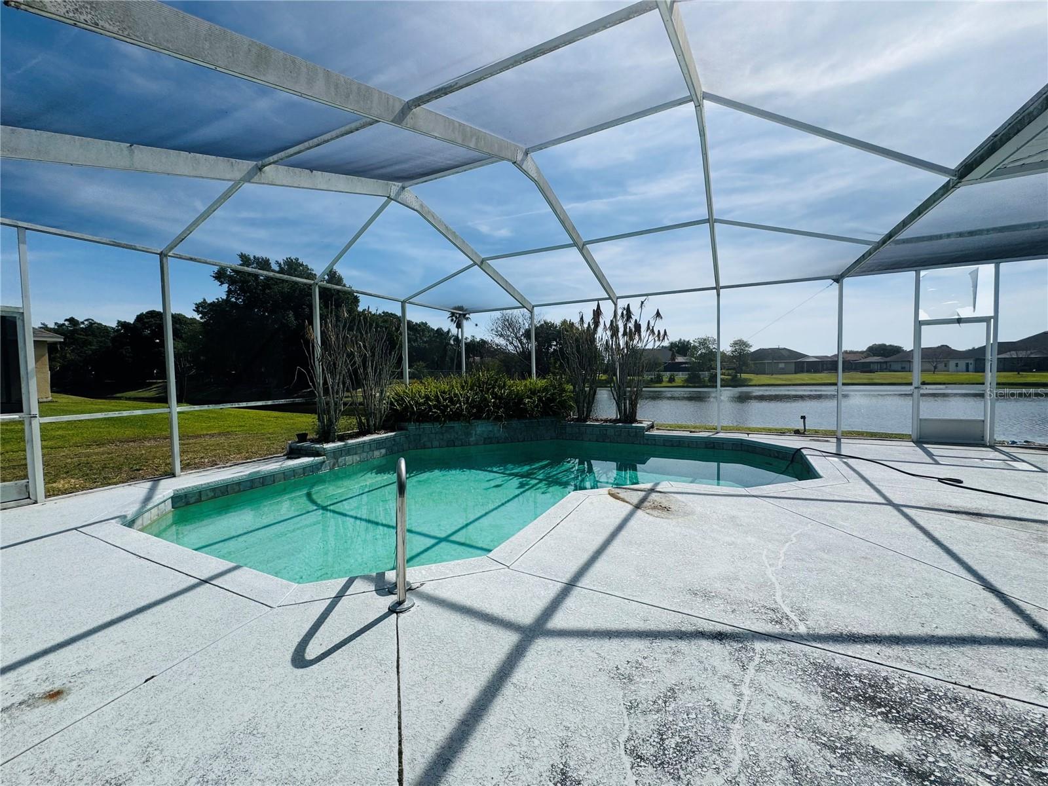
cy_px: 393
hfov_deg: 102.1
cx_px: 524
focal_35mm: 14
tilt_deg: -2.8
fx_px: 424
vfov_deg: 85.7
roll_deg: +0.8
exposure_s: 1/2083
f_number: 2.2
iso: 50
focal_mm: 2.22
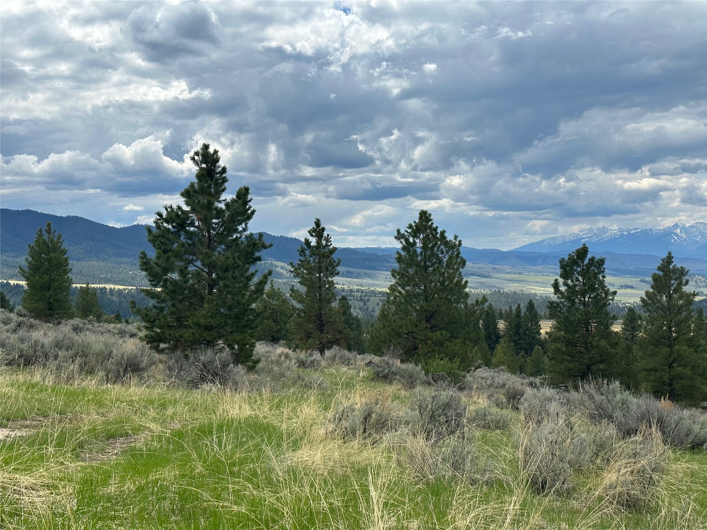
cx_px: 354
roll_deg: +1.9
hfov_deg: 39.7
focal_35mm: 48
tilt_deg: -1.2
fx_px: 980
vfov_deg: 30.3
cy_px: 265
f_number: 1.78
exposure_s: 1/6211
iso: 64
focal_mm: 6.86
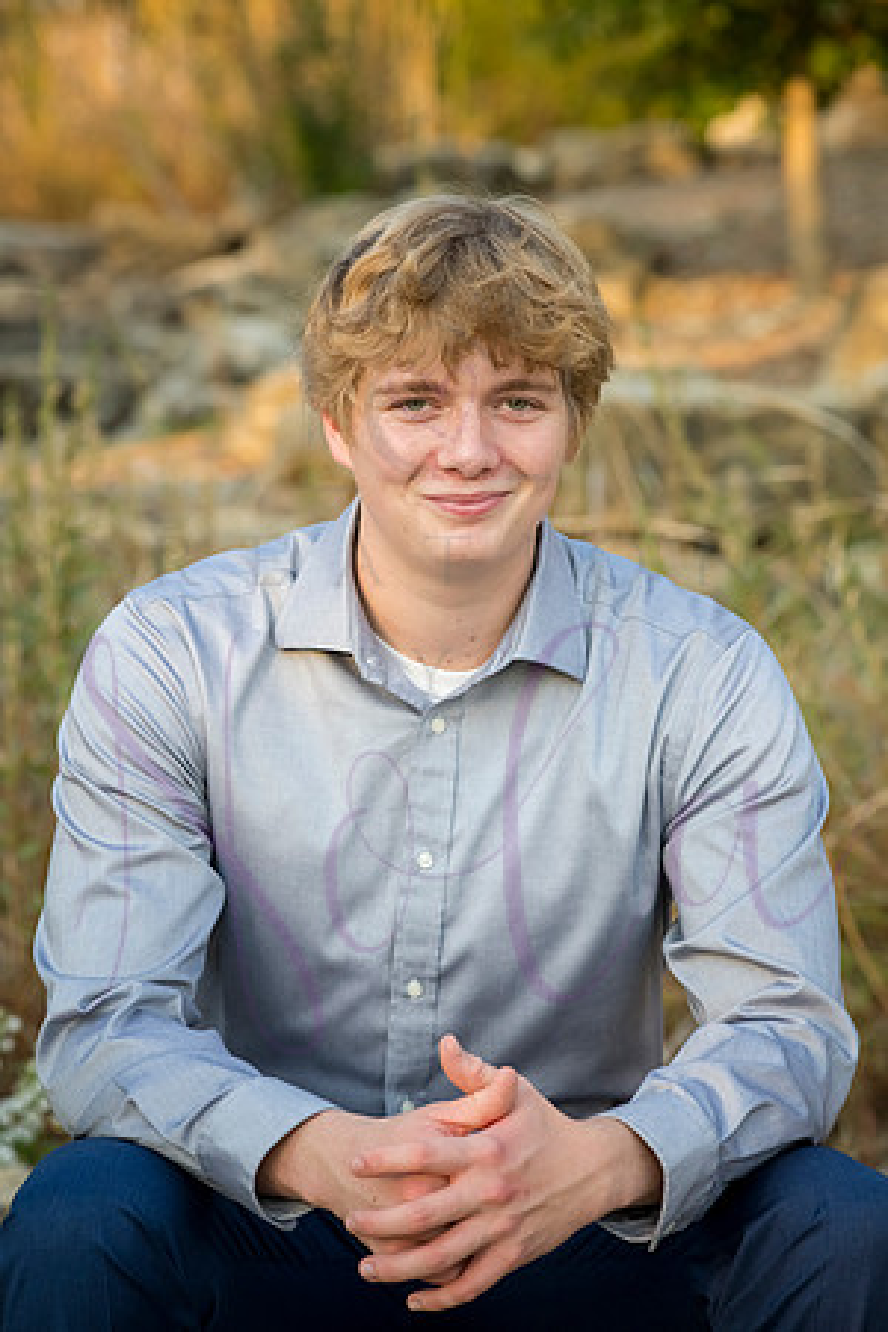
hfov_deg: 11.4
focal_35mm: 120
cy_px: 666
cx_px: 444
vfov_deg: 17.1
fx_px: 4440
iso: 800
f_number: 7.1
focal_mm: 120
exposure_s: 1/500
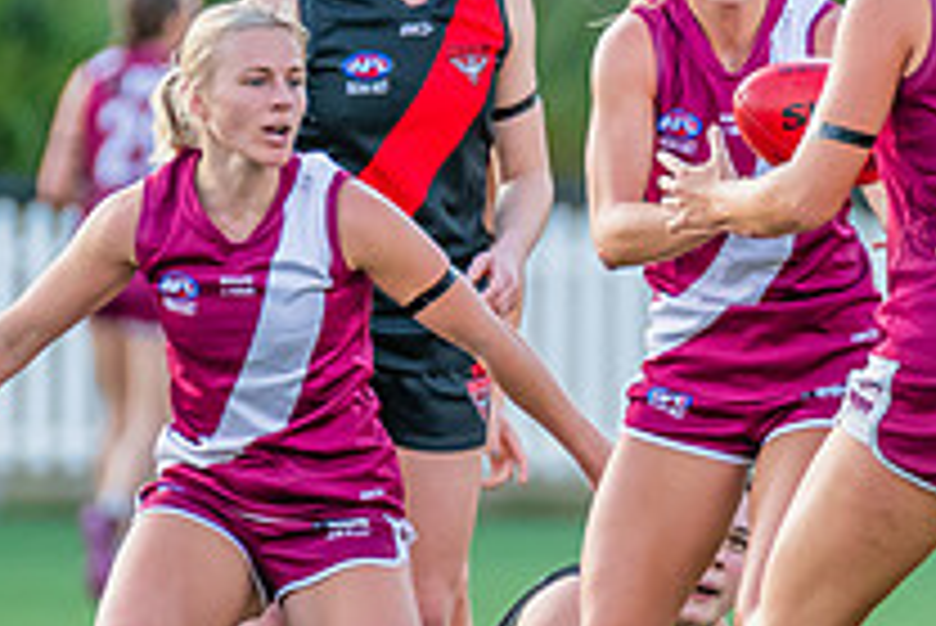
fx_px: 35097
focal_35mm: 1349
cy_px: 363
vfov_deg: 1.0
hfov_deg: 1.5
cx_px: 858
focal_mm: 360
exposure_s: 1/1000
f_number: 4
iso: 1400
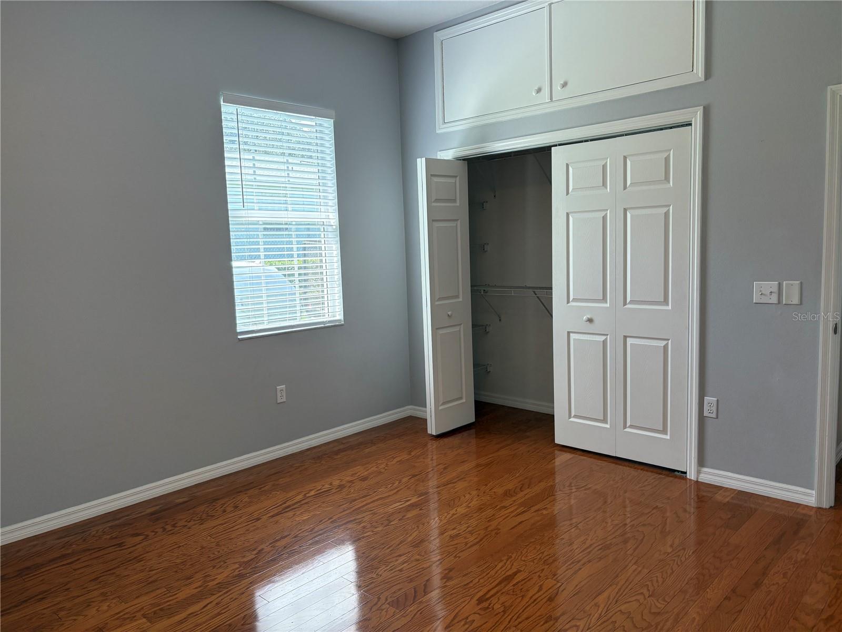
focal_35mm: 26
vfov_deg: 53.1
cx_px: 421
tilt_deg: -6.3
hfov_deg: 67.3
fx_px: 632
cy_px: 316
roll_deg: +2.5
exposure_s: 1/144
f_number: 1.6
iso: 125
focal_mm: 5.96
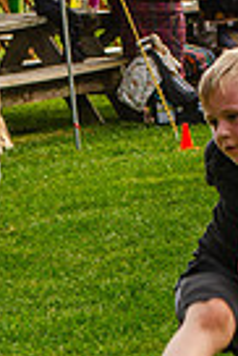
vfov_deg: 5.8
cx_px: -3
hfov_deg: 3.9
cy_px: 437
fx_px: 3472
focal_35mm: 351
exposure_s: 1/160
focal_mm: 55
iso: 200
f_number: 6.3
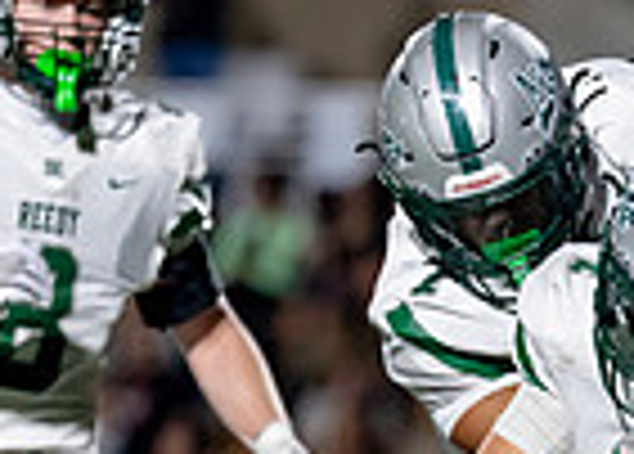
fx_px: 15428
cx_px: 660
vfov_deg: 1.7
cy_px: 566
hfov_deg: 2.4
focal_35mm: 856
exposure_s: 1/1250
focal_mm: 180
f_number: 2.8
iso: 3200
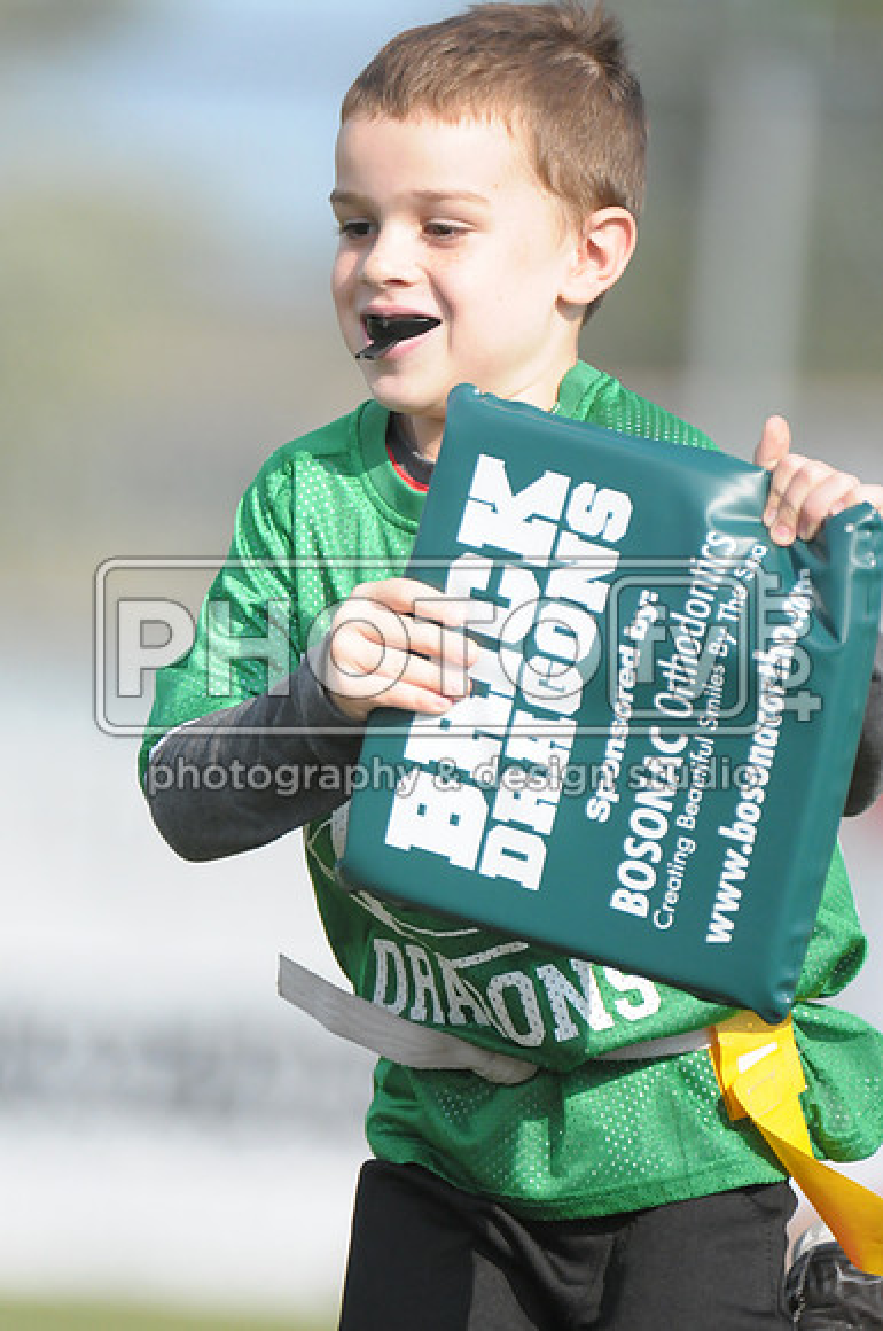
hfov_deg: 2.3
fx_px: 22139
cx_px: 442
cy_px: 666
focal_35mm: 600
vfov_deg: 3.4
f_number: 4
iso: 1600
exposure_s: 1/6400
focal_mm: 400
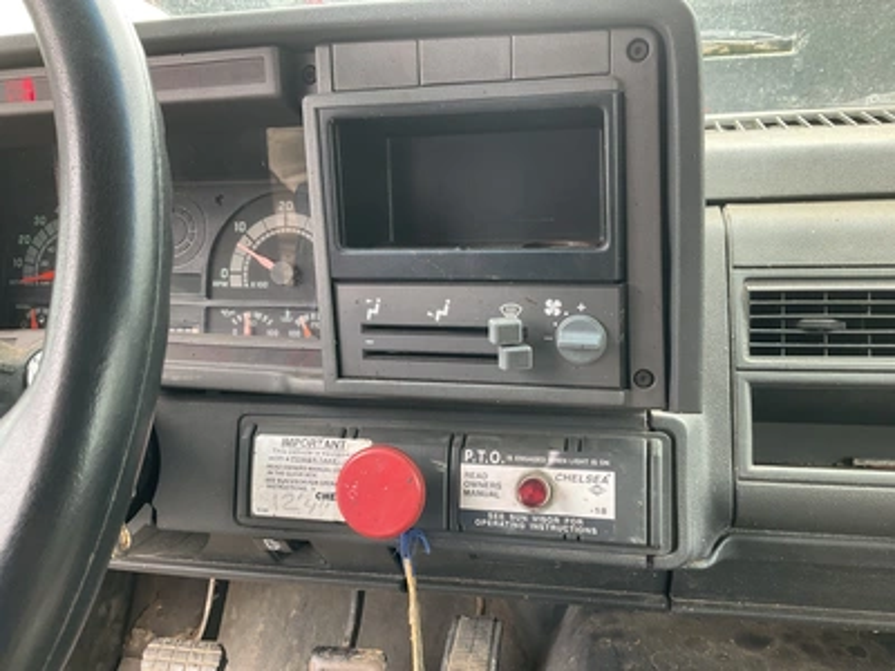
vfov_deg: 48.2
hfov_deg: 61.7
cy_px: 336
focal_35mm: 29
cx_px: 448
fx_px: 750
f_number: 1.8
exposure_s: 1/107
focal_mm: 3
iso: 64
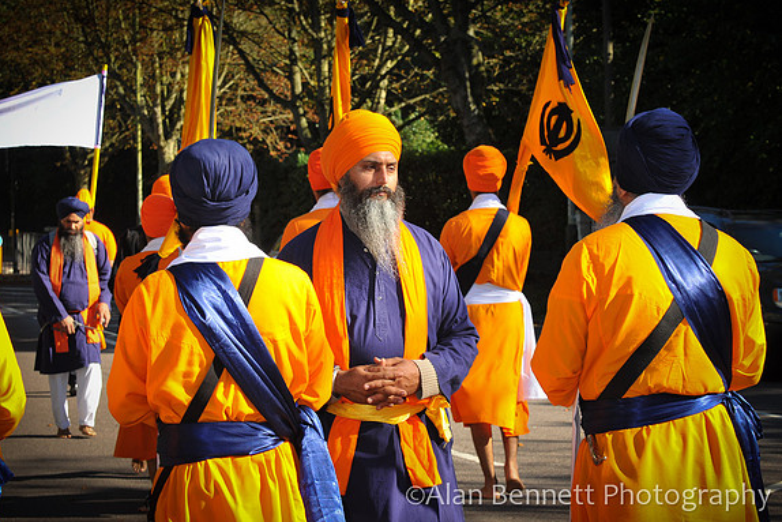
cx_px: 390
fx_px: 2303
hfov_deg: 19.3
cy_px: 261
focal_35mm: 106
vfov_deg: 12.9
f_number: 9
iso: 400
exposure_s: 1/250
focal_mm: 70
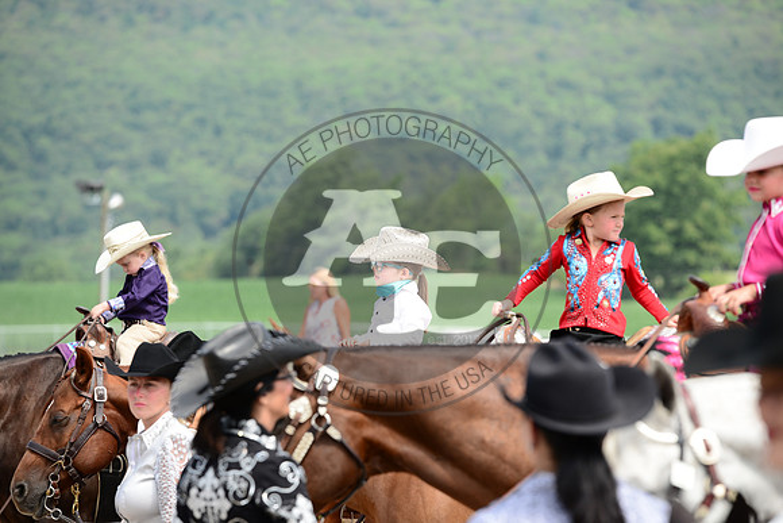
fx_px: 4351
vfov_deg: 6.9
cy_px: 262
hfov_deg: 10.3
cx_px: 392
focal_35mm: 200
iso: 250
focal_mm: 200
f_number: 5
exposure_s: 1/640
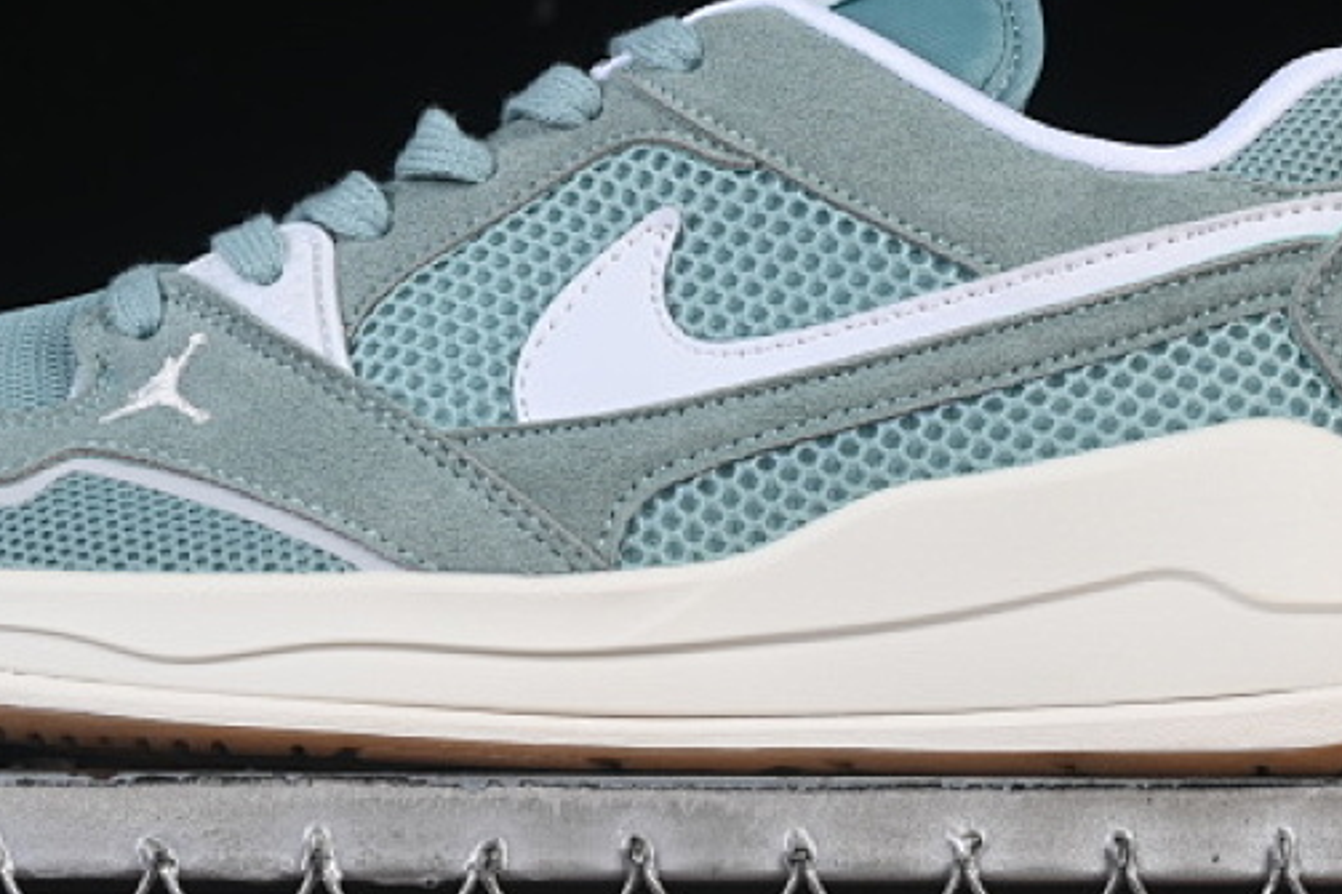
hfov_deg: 12.8
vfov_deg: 8.5
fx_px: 5999
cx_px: 550
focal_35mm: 161
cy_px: 176
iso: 160
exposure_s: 1/80
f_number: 8
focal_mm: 50
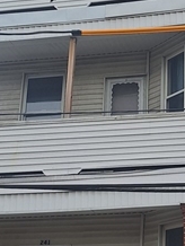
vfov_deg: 24.1
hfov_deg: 18.1
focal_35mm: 81
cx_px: 142
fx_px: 576
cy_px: 138
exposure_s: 1/2924
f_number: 1.8
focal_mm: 5.54
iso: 40
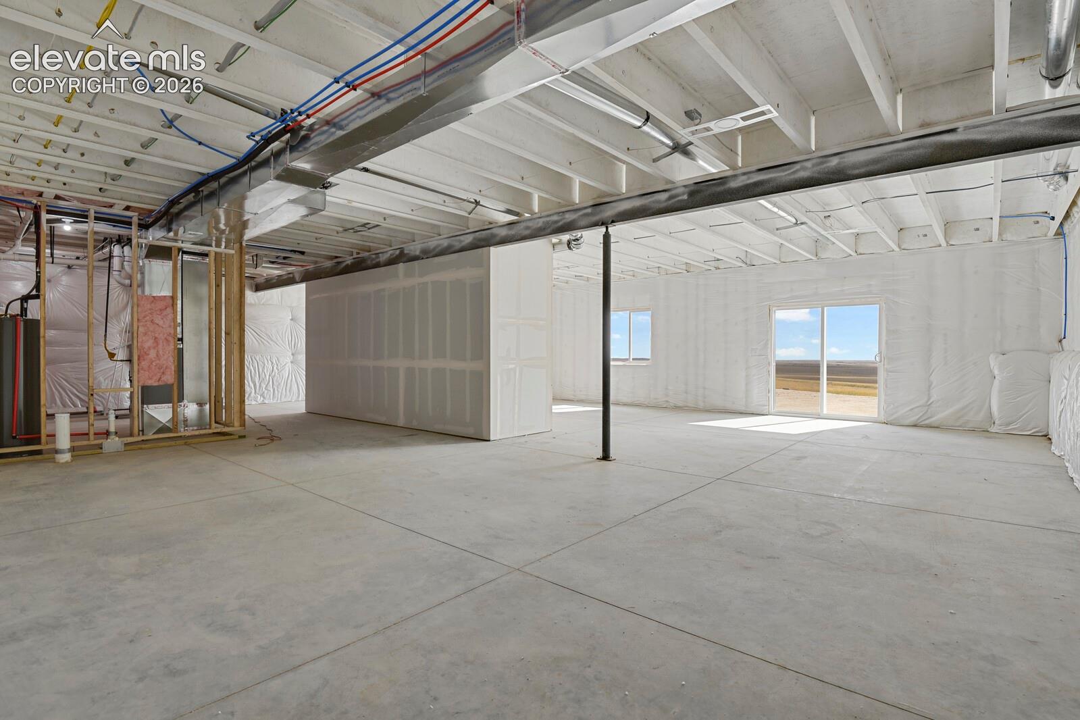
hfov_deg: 93.3
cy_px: 360
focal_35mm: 17
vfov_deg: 70.4
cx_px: 540
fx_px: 510
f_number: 8
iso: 1100
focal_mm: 17
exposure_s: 1/20
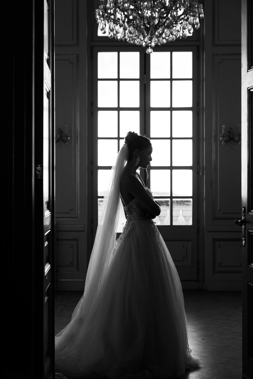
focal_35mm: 70
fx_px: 738
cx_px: 126
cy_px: 190
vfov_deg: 28.8
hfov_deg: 19.5
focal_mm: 70
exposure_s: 1/500
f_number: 2.8
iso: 1250
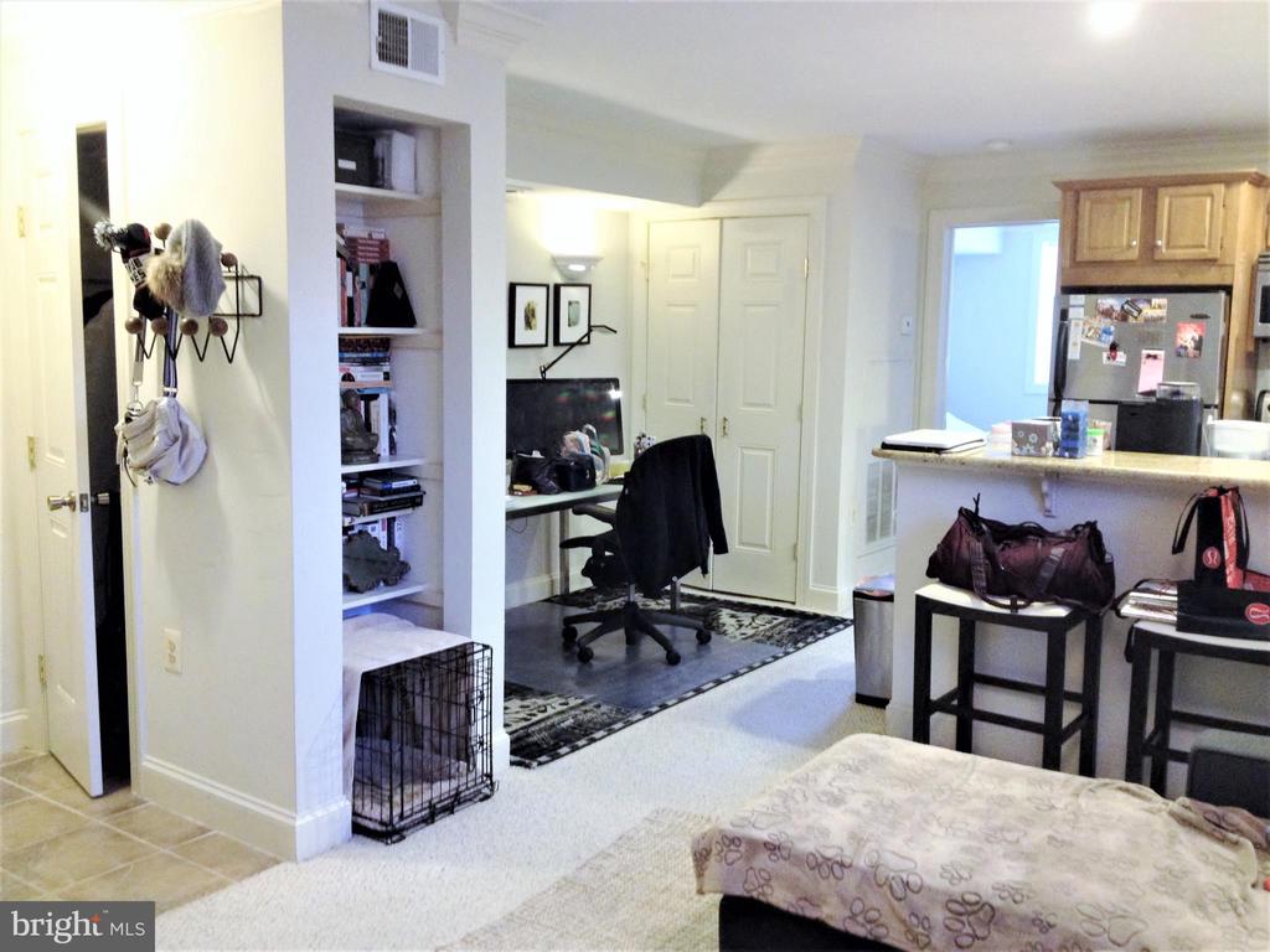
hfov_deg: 52.6
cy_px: 476
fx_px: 1284
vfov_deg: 40.7
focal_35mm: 35
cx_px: 635
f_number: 2.4
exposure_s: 1/20
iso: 250
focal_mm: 4.28
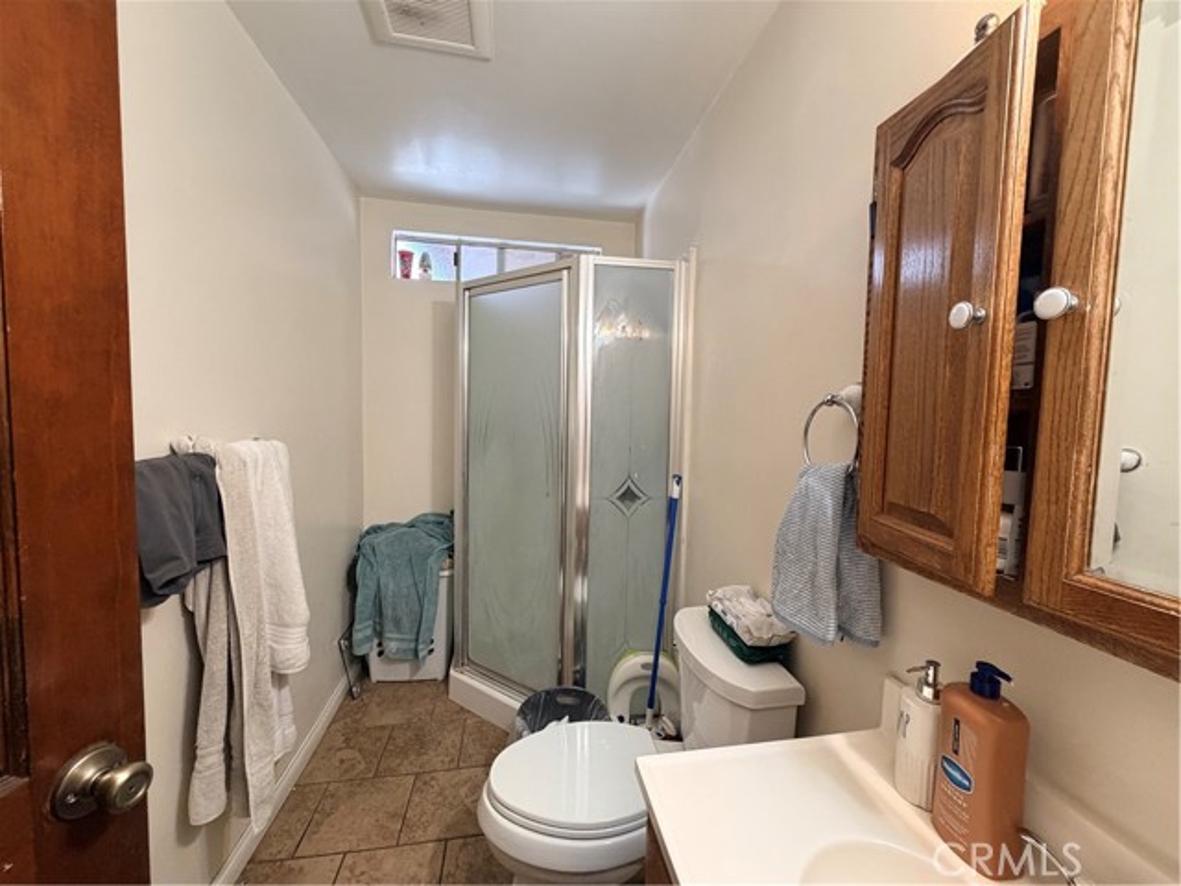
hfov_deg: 102.1
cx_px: 590
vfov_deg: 85.7
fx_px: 478
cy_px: 443
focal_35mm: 14
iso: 250
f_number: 2.2
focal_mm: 2.22
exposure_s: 1/60
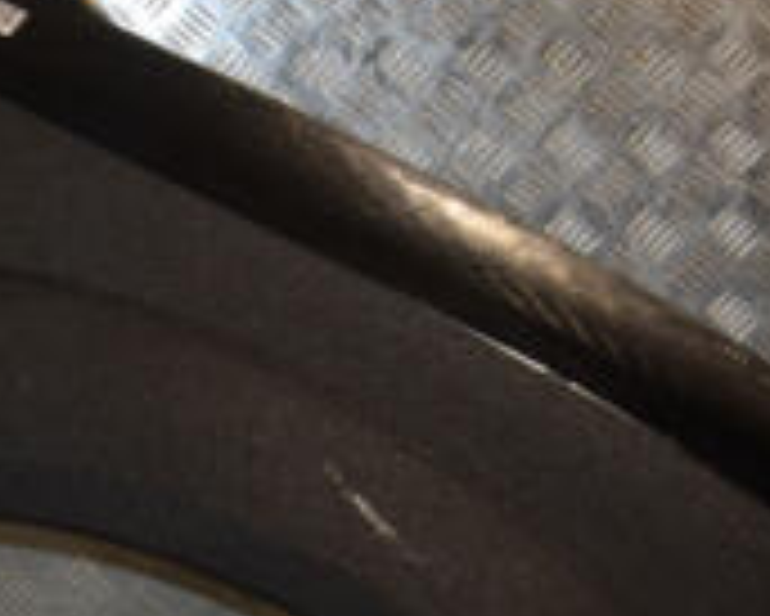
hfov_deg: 21.2
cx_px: 162
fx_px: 2029
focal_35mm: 89
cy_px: 436
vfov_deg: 17.2
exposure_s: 1/200
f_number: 7.1
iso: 800
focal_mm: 18
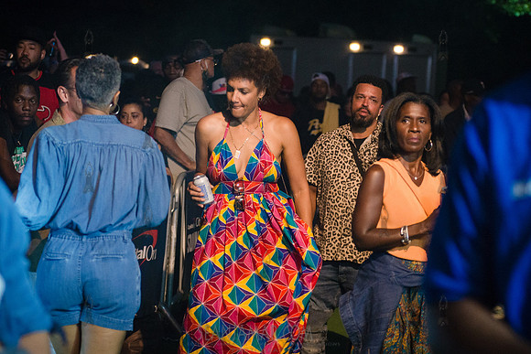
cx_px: 266
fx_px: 1520
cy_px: 177
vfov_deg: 13.3
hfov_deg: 19.8
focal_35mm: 103
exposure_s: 1/200
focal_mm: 80
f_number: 4
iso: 3200
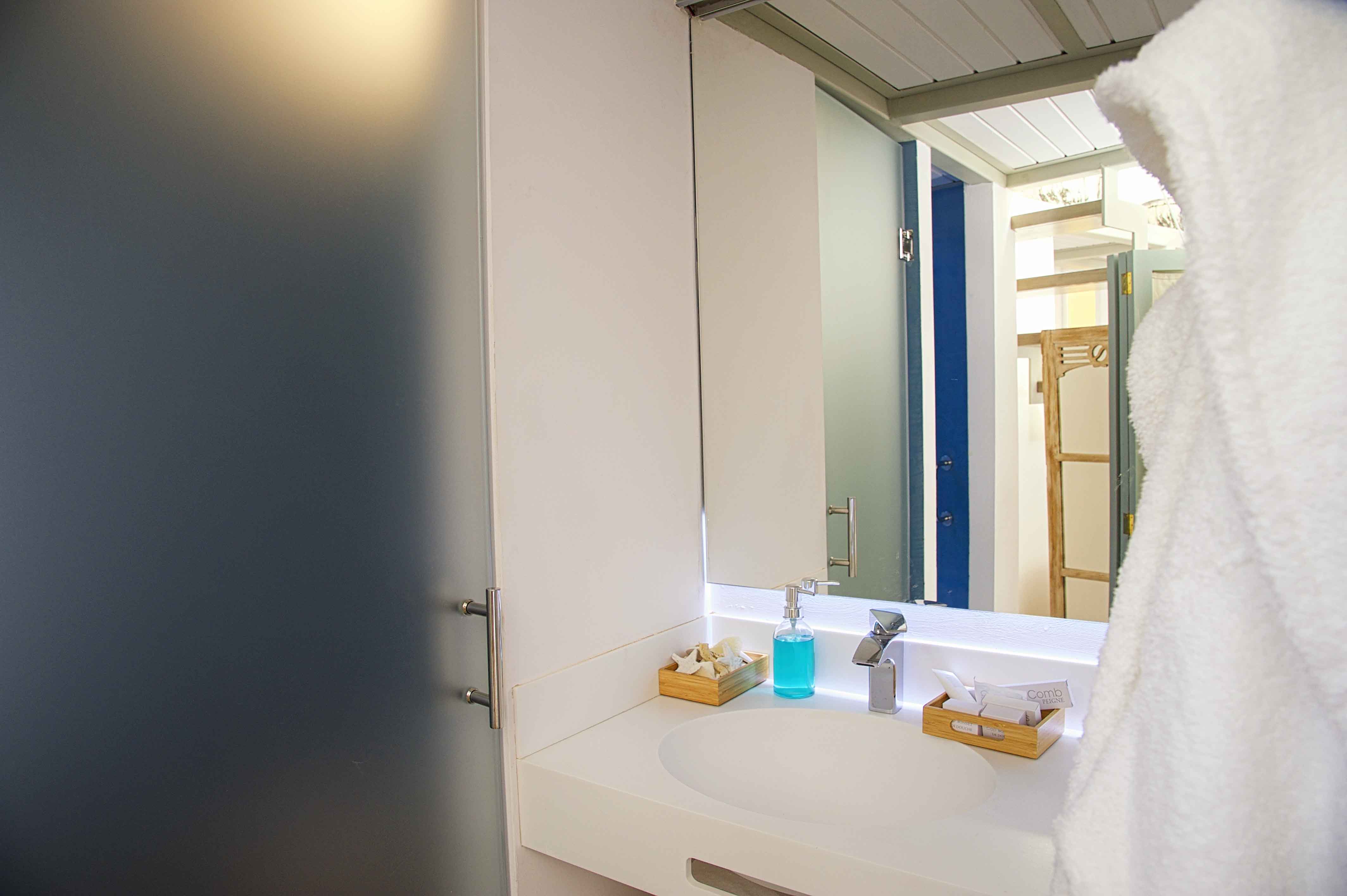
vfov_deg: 53.1
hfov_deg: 73.8
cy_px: 448
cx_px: 674
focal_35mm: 24
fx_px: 897
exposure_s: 1/5
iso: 500
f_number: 9
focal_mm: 24
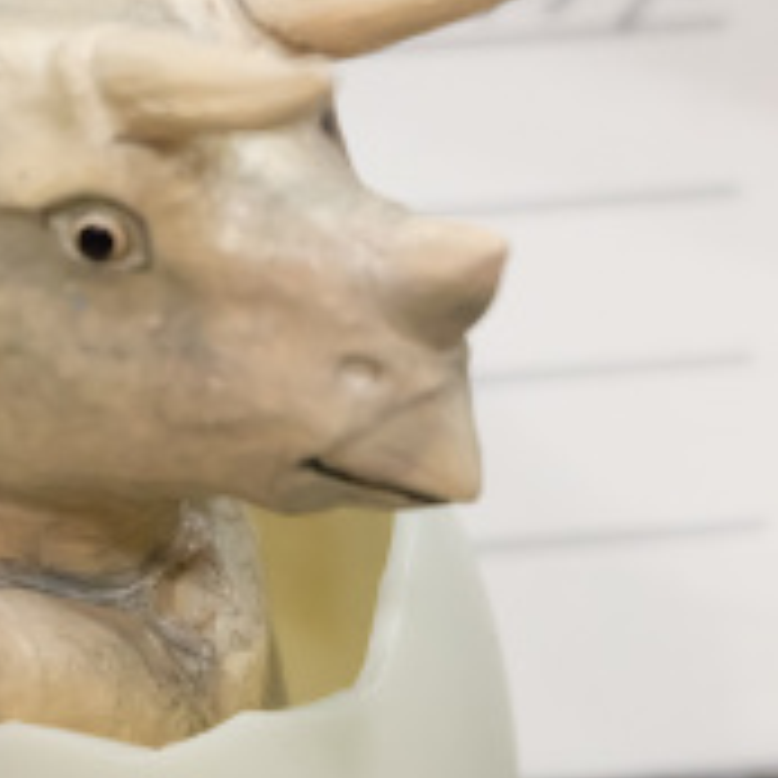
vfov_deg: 9.1
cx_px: 166
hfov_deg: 9.0
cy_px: 573
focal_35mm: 193
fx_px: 4908
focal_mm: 32.5
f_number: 5
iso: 3200
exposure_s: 1/75
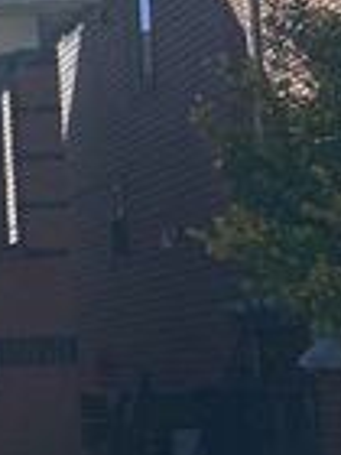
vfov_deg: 15.9
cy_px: 187
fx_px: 1629
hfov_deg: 10.9
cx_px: -328
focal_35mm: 124
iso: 50
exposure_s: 1/4274
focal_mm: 5.7
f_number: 1.5
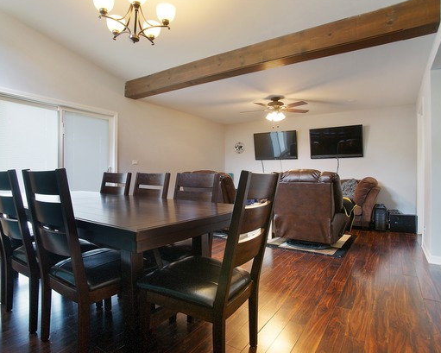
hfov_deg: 80.3
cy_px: 171
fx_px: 261
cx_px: 205
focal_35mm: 20
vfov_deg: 68.1
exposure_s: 1/1.25
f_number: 8
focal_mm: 17
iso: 400
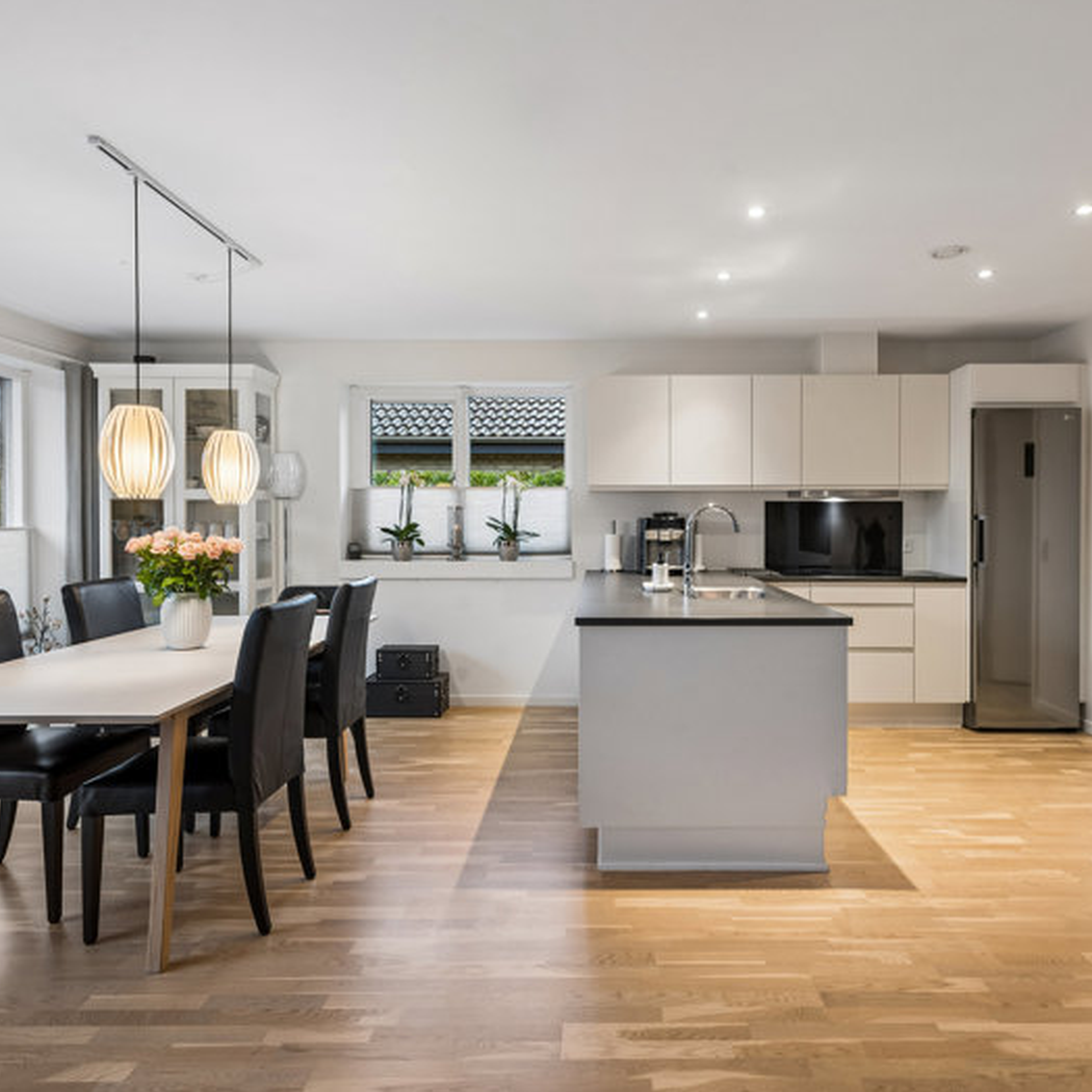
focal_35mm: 22
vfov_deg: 69.6
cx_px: 616
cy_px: 542
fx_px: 785
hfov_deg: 69.3
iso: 320
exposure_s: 1/4
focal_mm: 17
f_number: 9
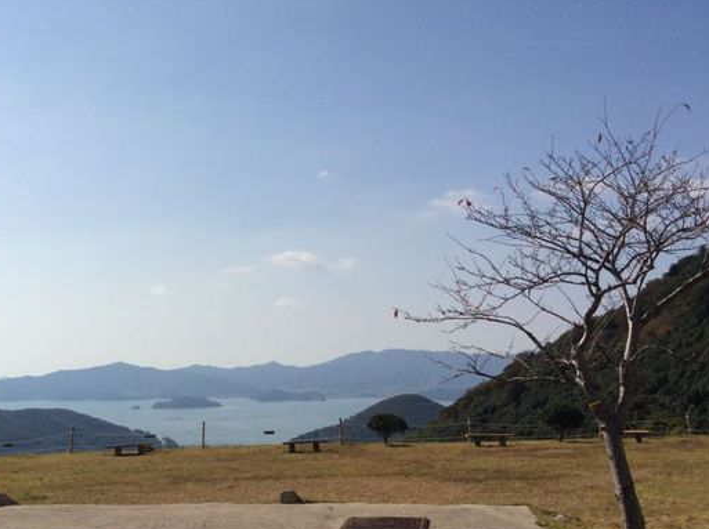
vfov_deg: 32.0
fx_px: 920
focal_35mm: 45
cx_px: 269
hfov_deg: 41.8
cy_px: 312
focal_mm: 3.3
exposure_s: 1/4098
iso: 32
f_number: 2.4
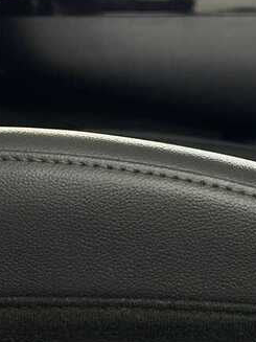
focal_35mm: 132
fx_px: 1302
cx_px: 321
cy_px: 339
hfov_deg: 11.0
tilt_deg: -8.9
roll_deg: +0.0
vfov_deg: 14.7
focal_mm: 6.86
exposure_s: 1/33
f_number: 1.78
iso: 250
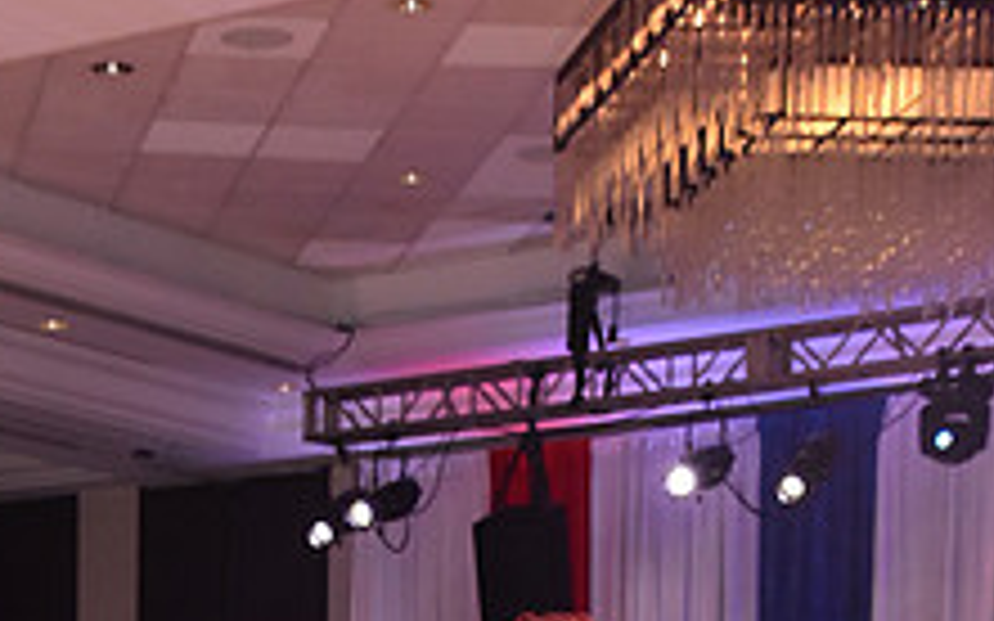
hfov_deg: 14.2
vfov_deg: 8.6
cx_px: 227
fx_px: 3981
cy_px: 1112
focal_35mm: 147
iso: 2500
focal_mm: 55
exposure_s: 1/320
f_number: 6.3
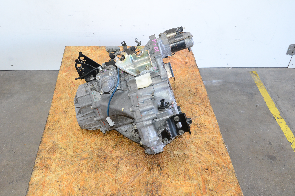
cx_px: 148
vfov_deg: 35.3
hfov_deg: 51.4
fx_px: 307
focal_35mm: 38
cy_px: 98
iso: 2500
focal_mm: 25
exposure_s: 1/80
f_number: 8
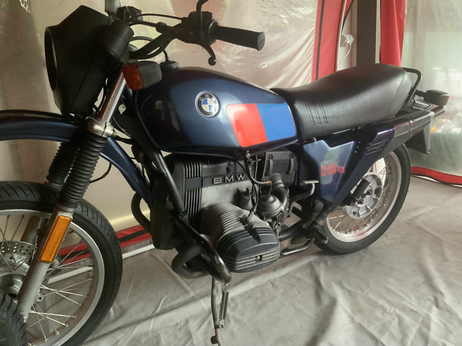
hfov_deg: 61.7
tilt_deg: -13.8
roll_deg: +3.7
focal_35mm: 29
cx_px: 231
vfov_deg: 48.2
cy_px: 173
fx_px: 387
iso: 400
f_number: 1.8
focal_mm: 3
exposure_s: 1/30
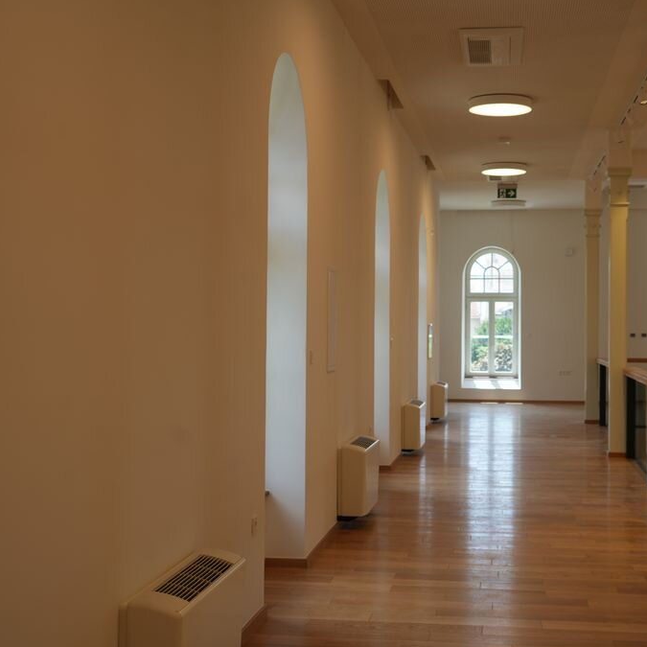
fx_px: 1036
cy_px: 324
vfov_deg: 34.7
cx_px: 381
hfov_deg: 34.6
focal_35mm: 49
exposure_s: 1/60
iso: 100
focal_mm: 38
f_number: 5
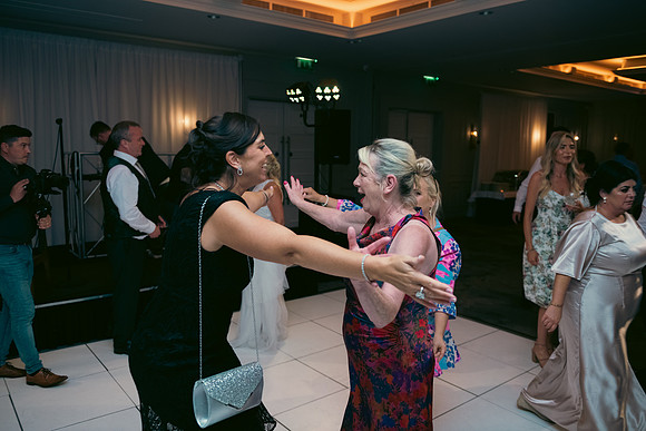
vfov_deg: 46.4
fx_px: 503
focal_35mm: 28
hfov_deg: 65.5
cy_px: 216
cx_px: 323
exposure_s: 1/160
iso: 800
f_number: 3.5
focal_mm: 28
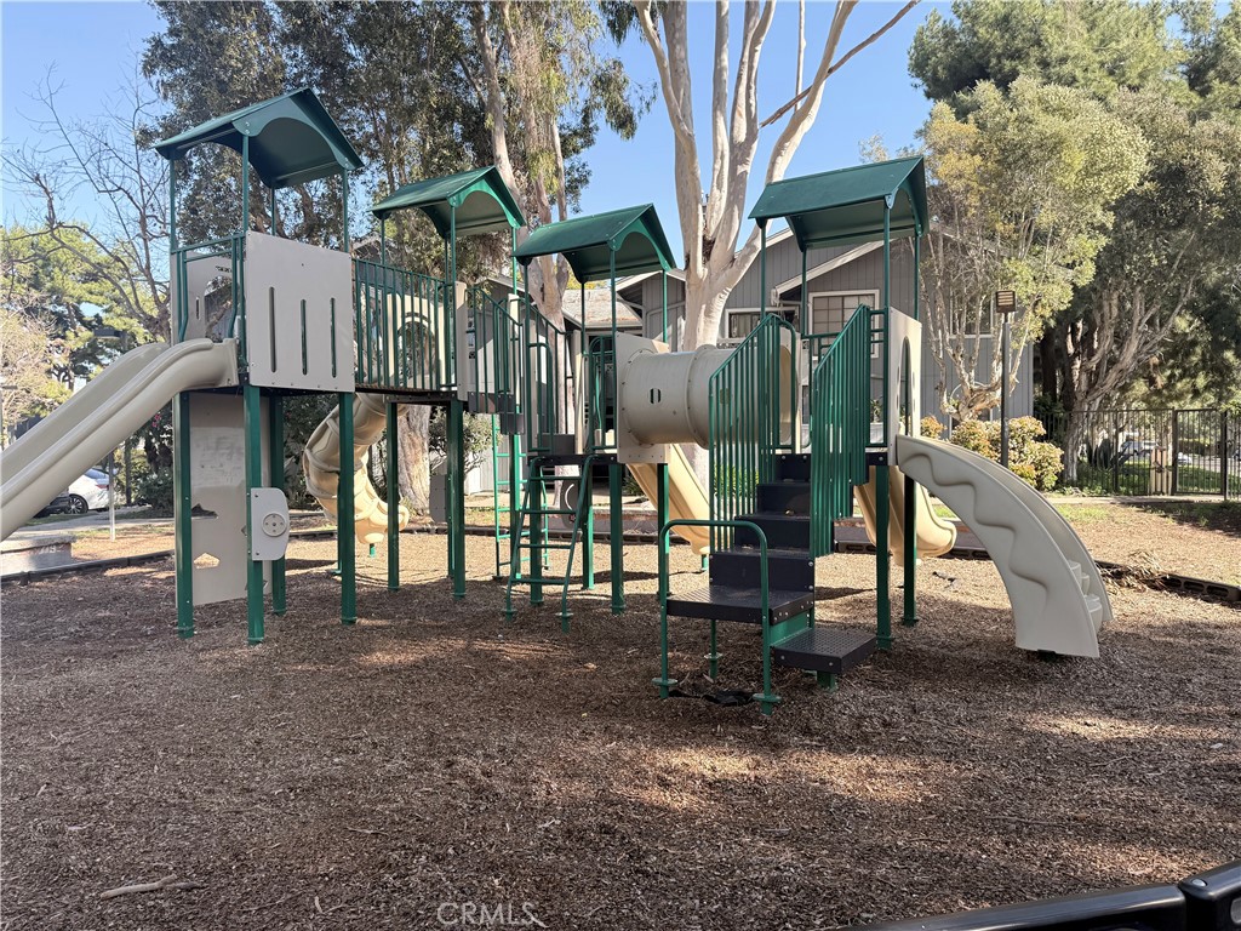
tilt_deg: -1.2
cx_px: 620
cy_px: 466
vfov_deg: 56.8
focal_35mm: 24
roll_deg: +0.4
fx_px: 860
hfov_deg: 71.6
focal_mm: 6.76
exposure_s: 1/1139
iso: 100
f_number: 1.78
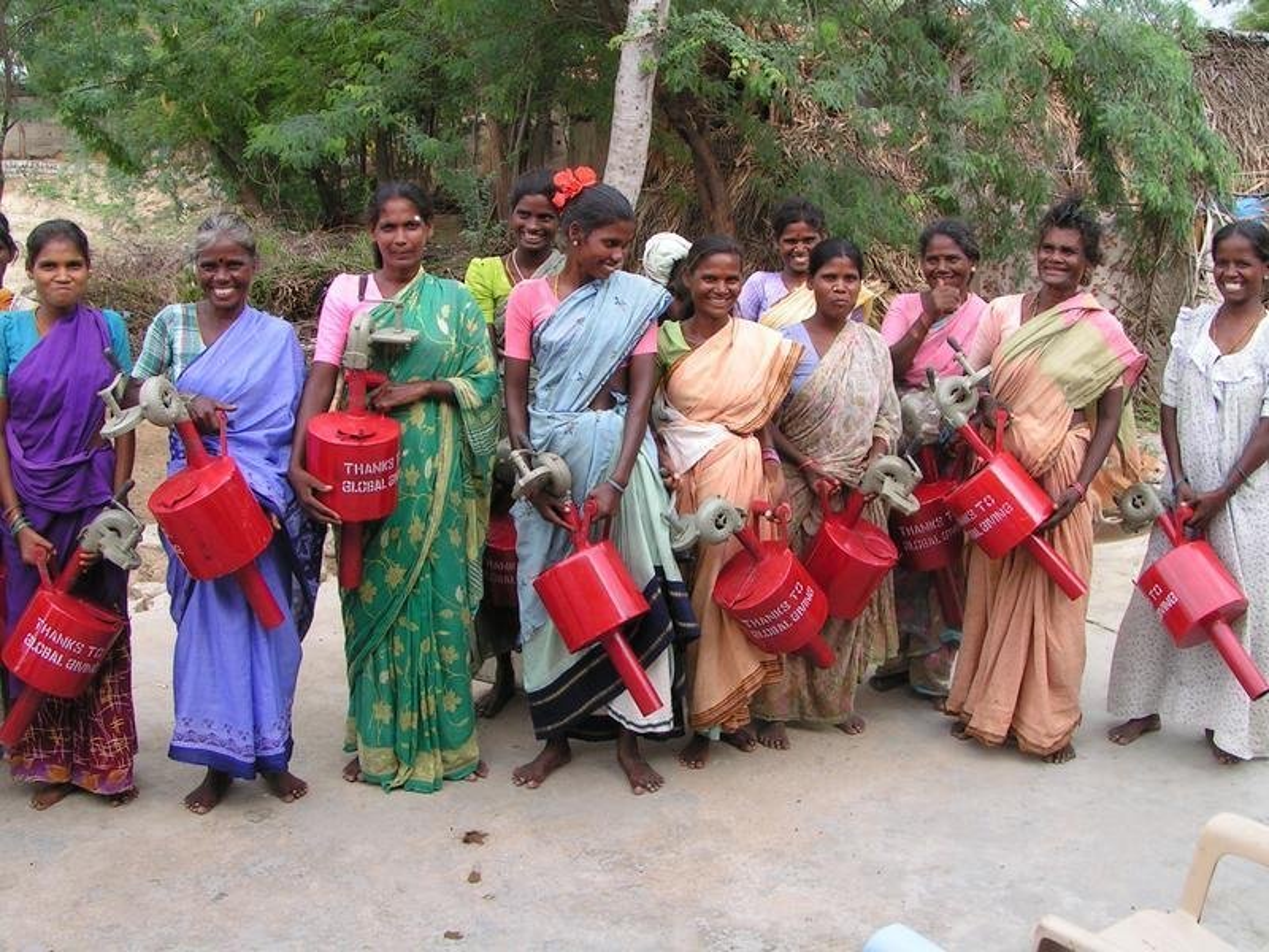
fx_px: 1393
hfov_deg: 49.0
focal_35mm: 38
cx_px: 634
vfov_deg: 37.7
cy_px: 476
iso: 50
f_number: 5.6
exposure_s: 1/60
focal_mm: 5.8
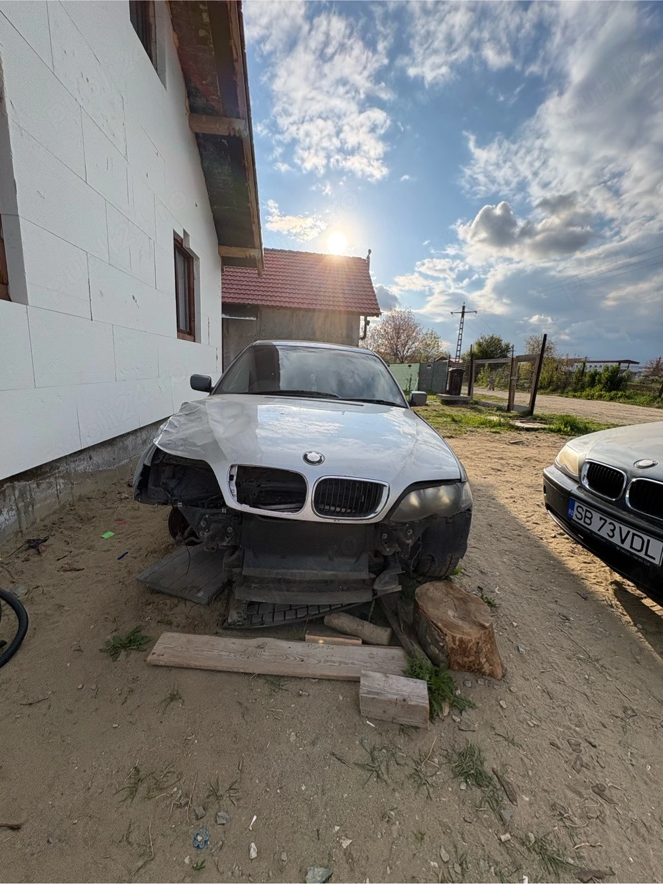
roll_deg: -2.5
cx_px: 332
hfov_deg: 85.7
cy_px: 442
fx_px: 358
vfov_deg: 102.1
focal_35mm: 14
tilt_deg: -10.8
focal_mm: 2.22
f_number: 2.2
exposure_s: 1/2083
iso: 64
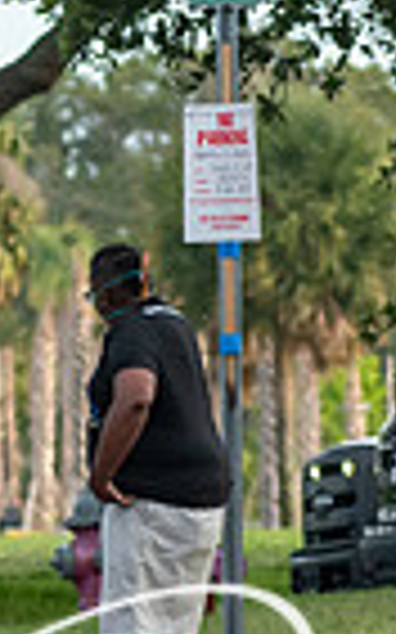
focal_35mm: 1230
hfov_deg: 1.1
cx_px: -500
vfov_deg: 1.7
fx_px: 21261
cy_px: 291
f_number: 5
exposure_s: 1/800
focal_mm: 170
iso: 800
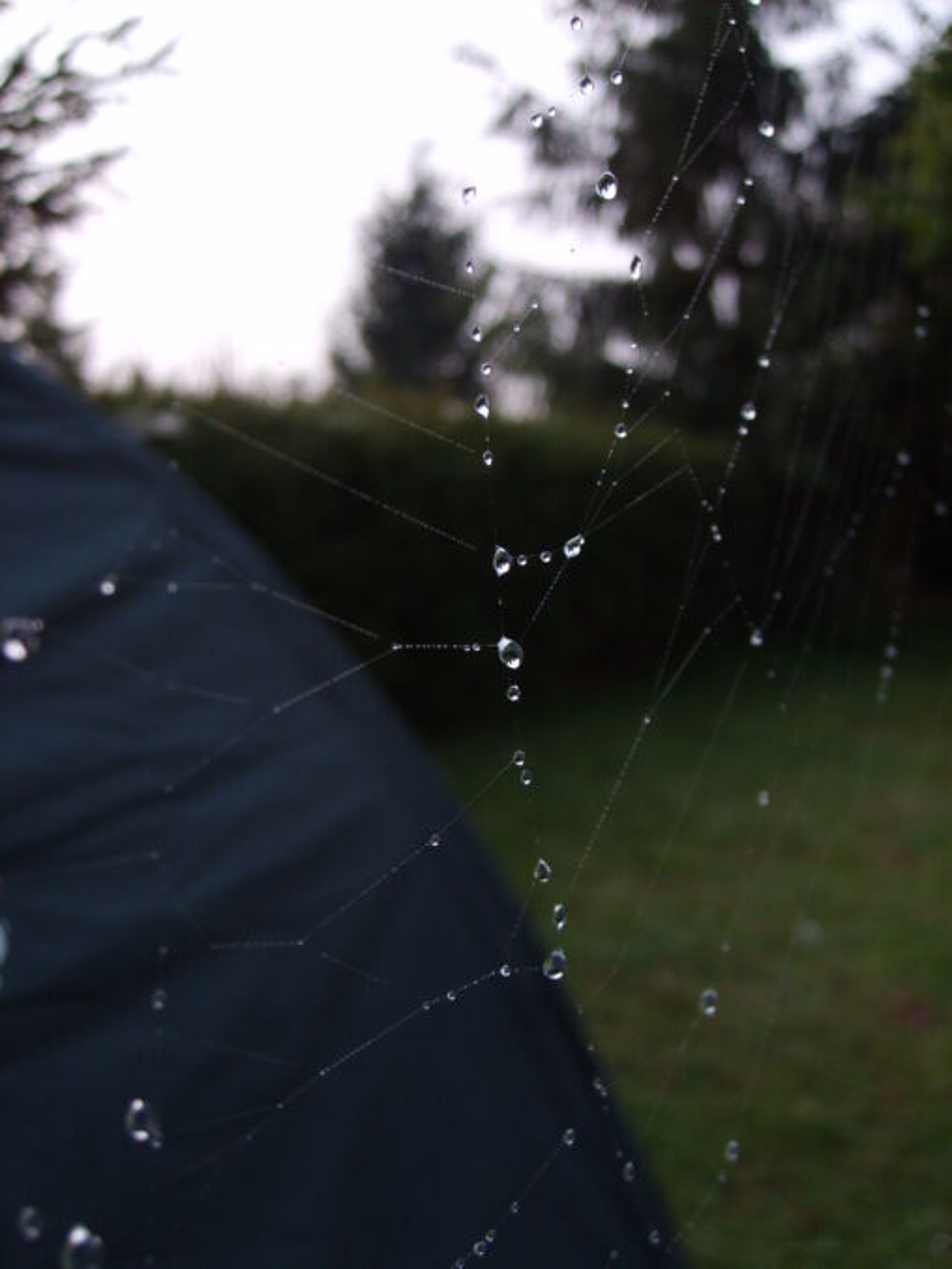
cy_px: 634
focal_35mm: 35
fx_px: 1283
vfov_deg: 52.6
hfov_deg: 40.7
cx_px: 476
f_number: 2.8
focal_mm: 5.8
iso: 50
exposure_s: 1/500
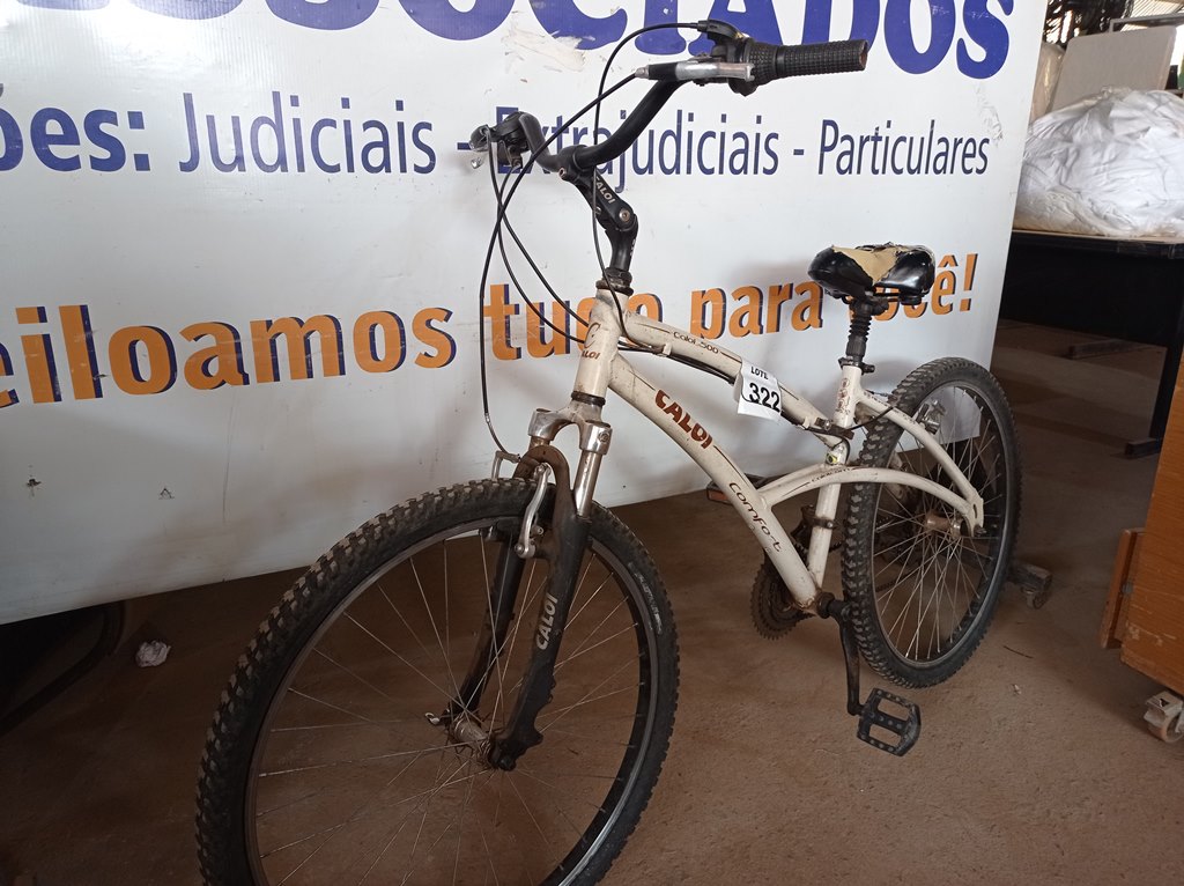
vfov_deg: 49.7
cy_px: 443
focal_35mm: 28
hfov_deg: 63.5
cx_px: 592
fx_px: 957
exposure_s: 1/60
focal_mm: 4.7
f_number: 1.79
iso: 110
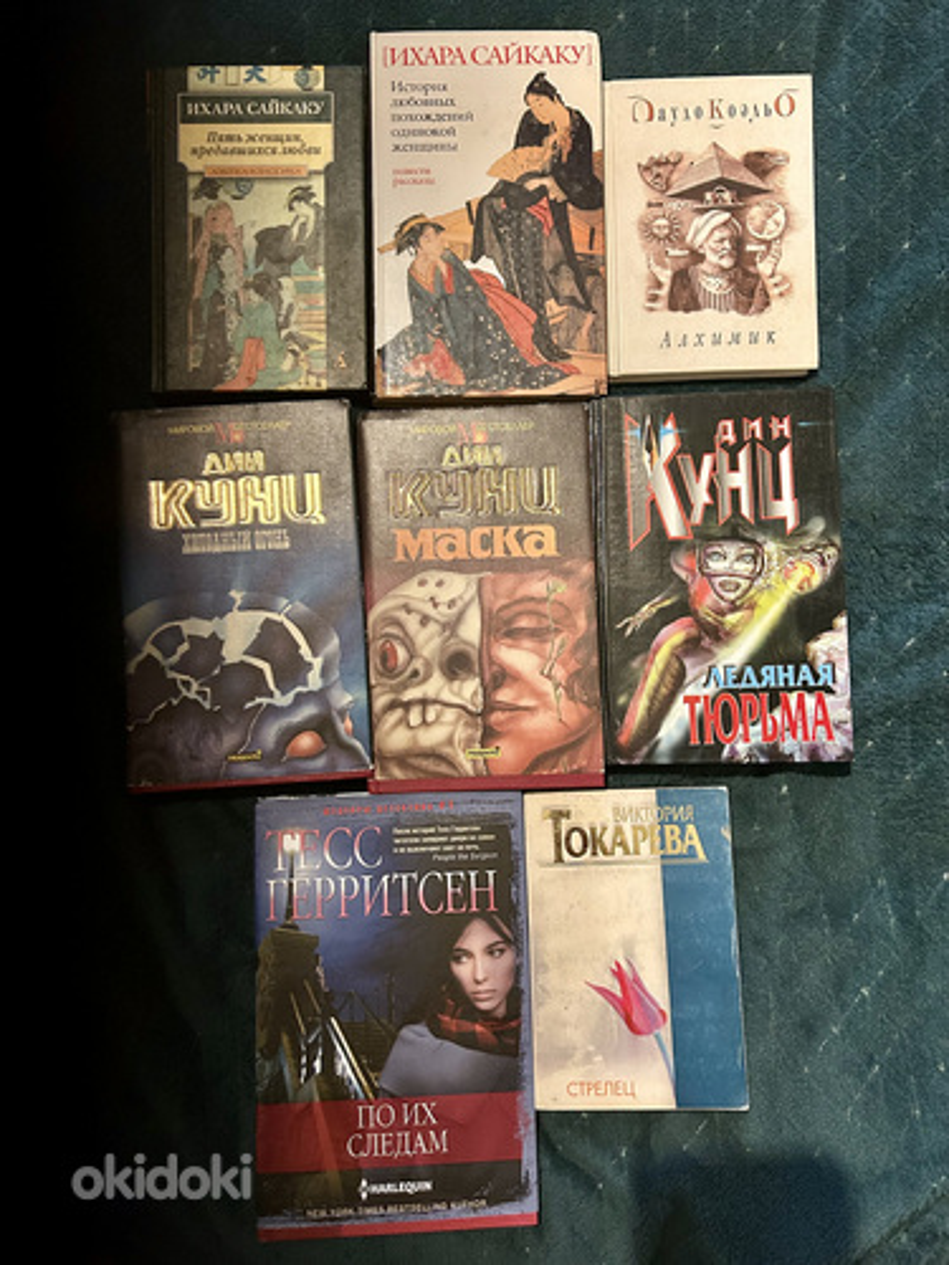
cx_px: 474
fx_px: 950
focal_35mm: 26
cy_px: 632
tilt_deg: -84.8
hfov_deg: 53.1
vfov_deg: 67.3
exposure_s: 1/31
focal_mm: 5.7
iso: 640
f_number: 1.5
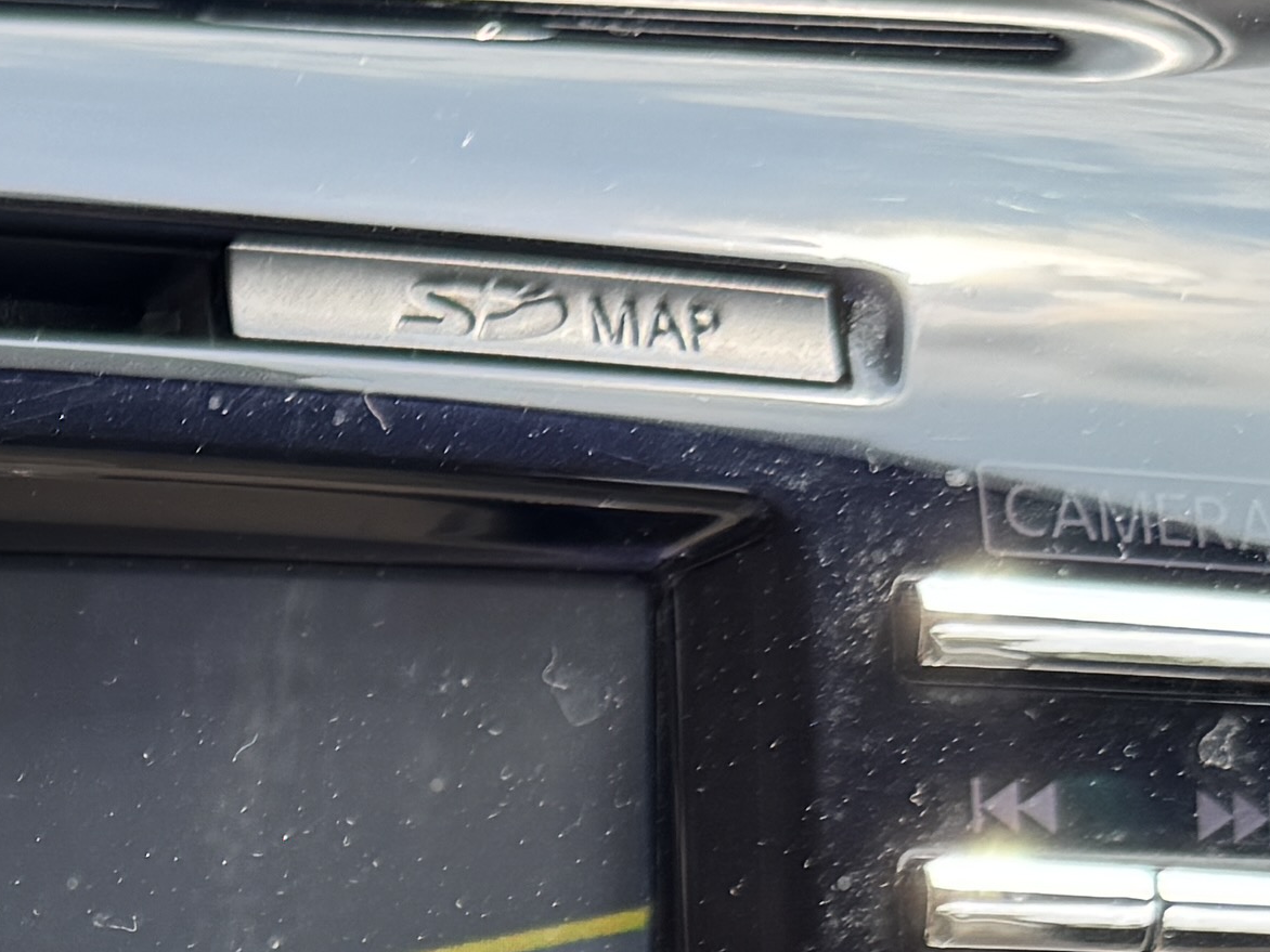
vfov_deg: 11.5
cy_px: 1868
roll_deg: -4.1
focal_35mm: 117
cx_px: -907
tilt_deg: -32.4
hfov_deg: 15.0
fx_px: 4293
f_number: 1.78
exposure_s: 1/527
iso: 80
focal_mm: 6.76
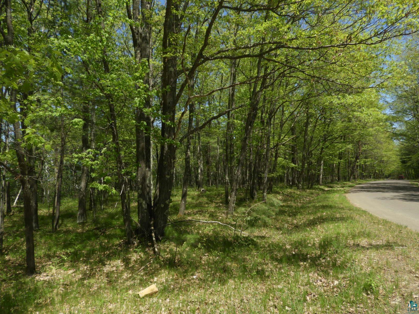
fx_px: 291
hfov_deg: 71.6
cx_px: 210
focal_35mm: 24
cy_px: 157
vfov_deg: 56.8
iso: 100
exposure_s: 1/800
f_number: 3.3
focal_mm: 4.3
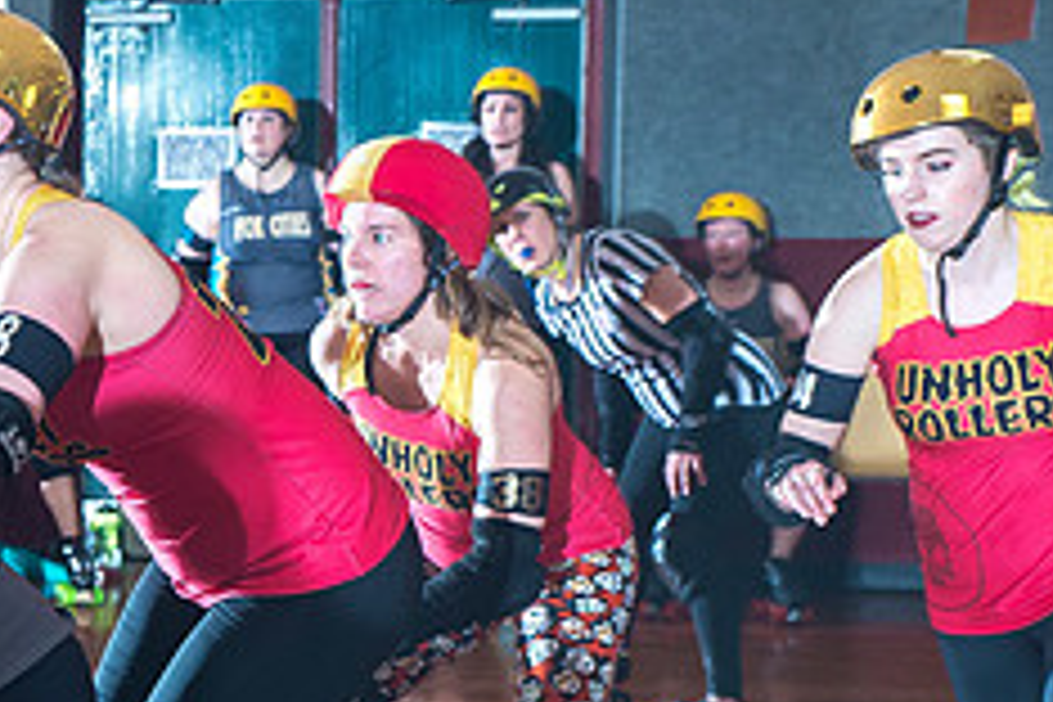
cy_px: 484
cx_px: -248
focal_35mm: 114
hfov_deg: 17.1
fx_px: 3334
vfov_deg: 12.0
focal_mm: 46
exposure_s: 1/160
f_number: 5.6
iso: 800
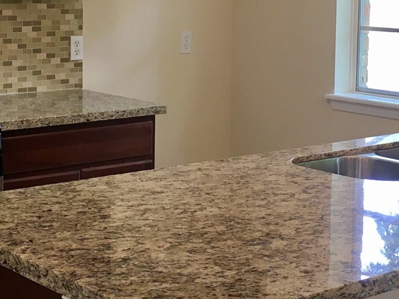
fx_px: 957
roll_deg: +0.4
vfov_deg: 17.7
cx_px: 154
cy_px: 84
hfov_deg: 23.5
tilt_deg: -6.5
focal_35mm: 83
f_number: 2.2
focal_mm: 4.15
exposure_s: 1/30
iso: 25
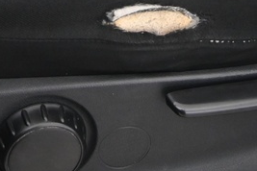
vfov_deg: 8.2
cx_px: 68
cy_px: -322
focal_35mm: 146
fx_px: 1042
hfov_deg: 14.0
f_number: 4
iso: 2000
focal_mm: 24
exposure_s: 1/13
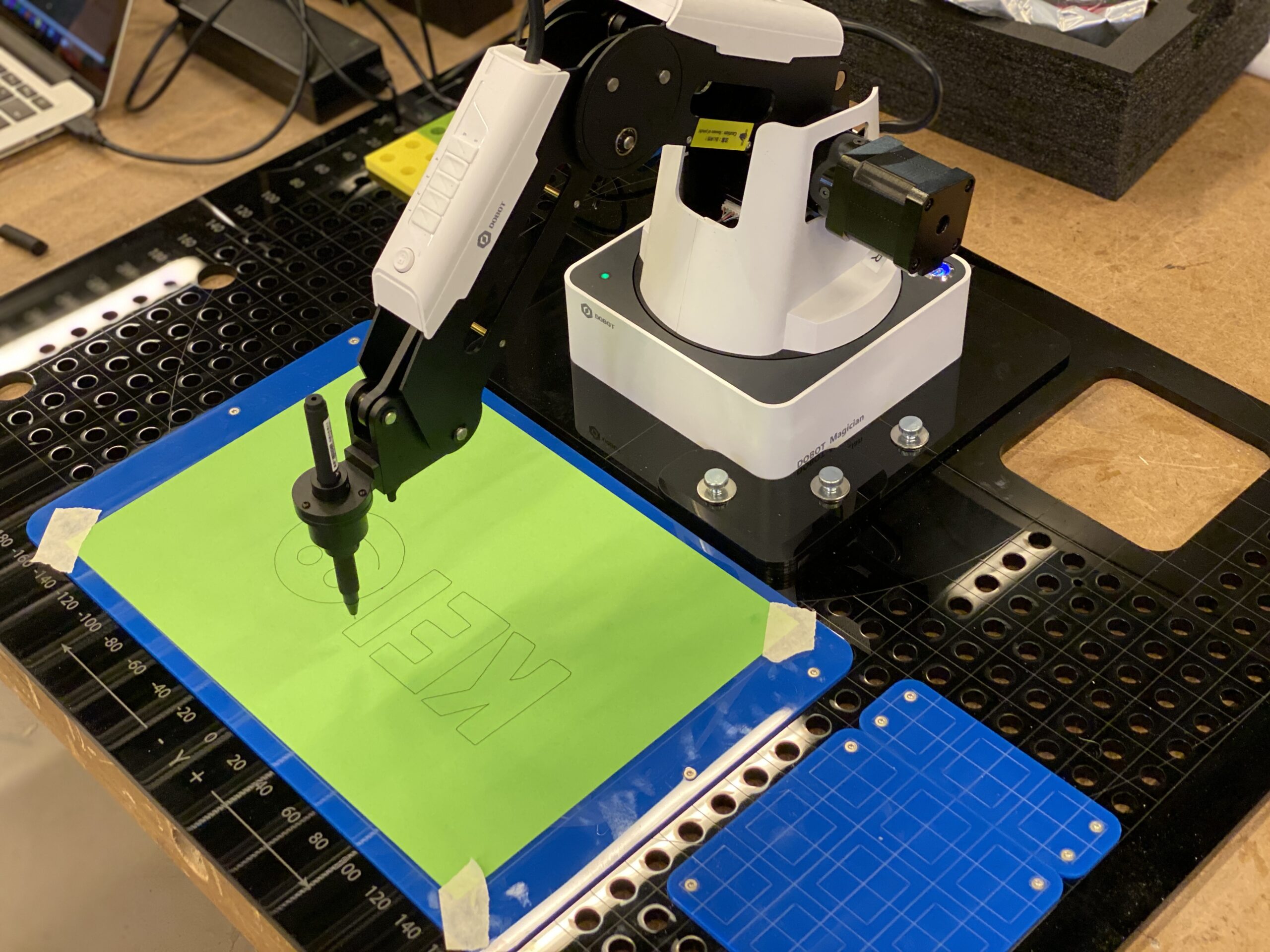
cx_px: 635
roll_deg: +3.0
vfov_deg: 28.0
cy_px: 476
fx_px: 1908
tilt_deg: -44.2
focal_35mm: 52
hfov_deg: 36.8
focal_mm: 6
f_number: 2
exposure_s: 1/33
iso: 125
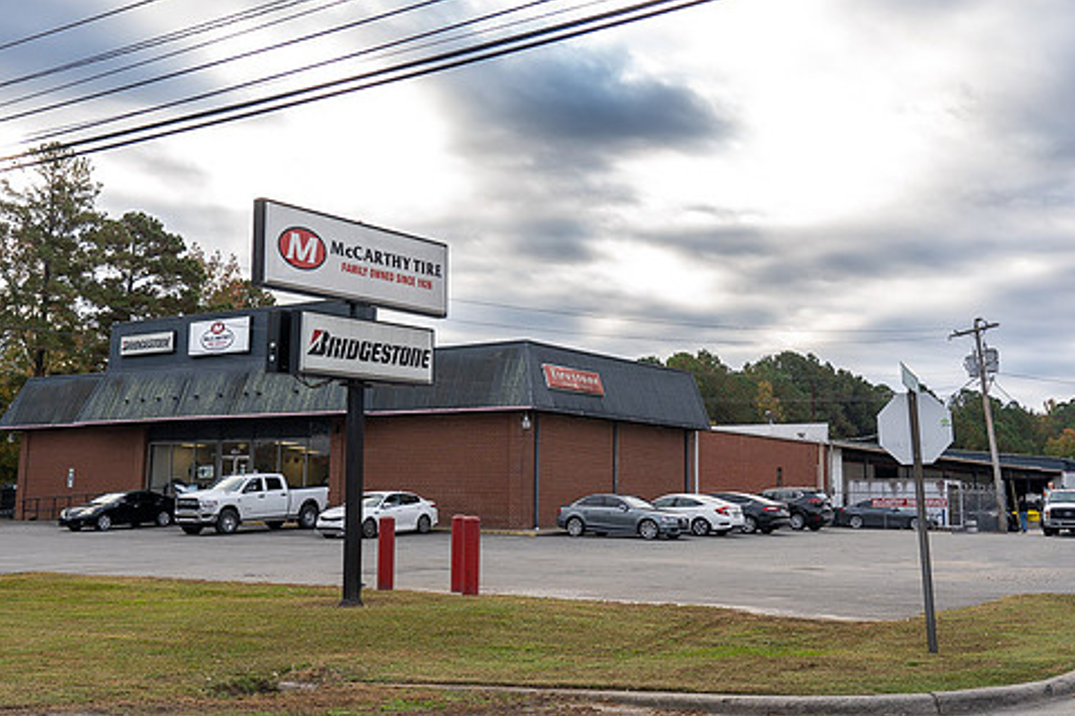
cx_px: 525
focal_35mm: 40
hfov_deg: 48.5
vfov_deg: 33.3
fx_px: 1194
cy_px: 304
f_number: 4
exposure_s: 1/320
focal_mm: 33
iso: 250
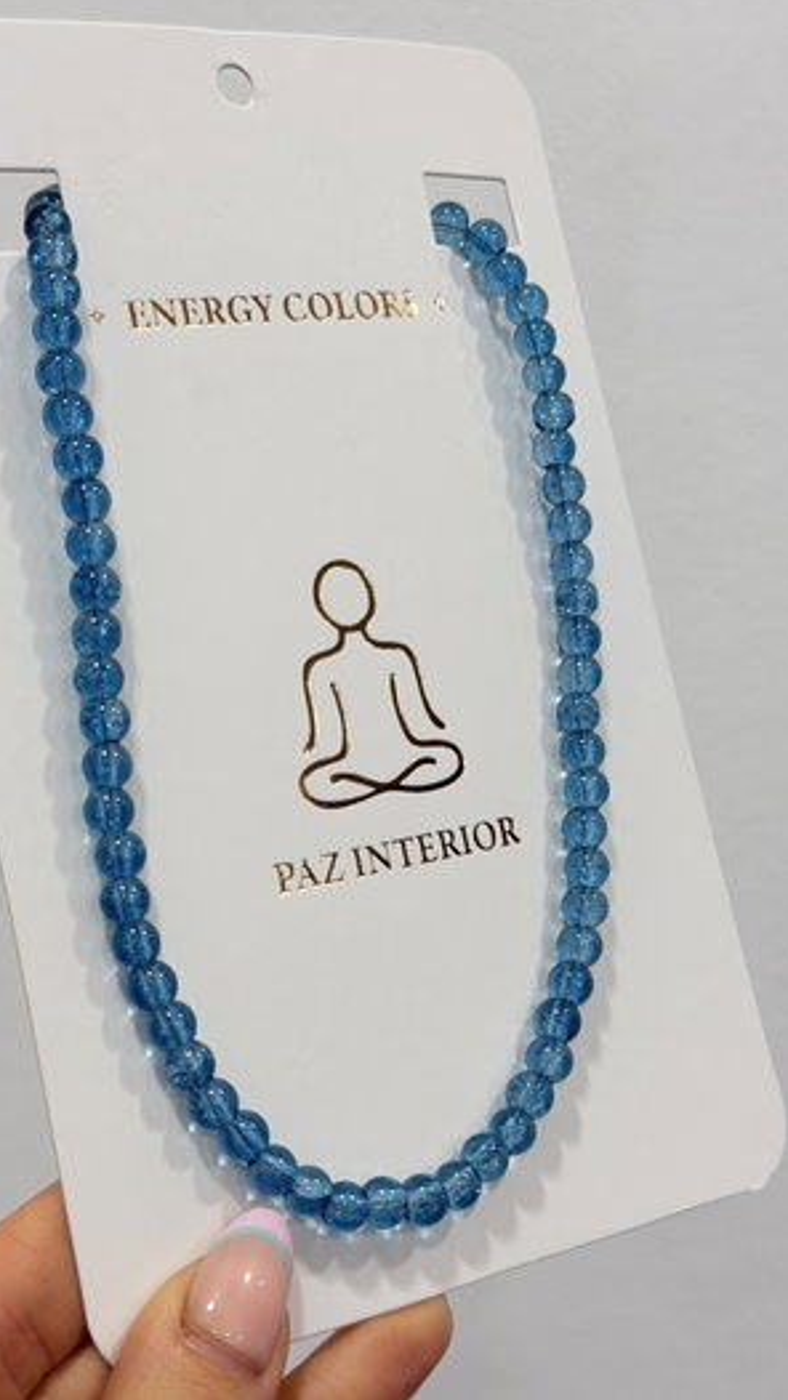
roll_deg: +1.3
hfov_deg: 22.6
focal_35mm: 53
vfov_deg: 39.2
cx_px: 314
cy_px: 693
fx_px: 1968
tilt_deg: -8.9
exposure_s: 1/50
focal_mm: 6.76
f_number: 1.78
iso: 80
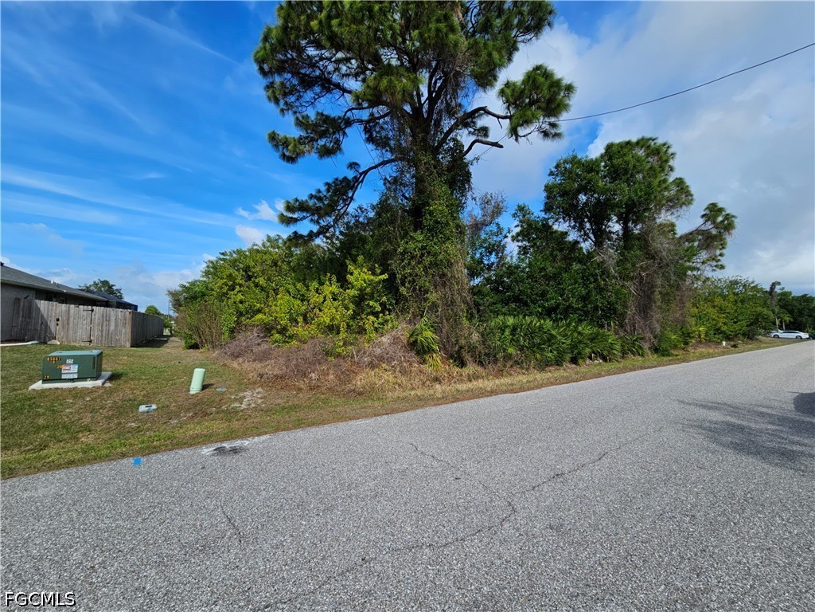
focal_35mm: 13
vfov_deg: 89.9
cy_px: 306
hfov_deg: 106.2
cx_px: 408
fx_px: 306
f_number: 2.2
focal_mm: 2.2
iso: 50
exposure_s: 1/2352
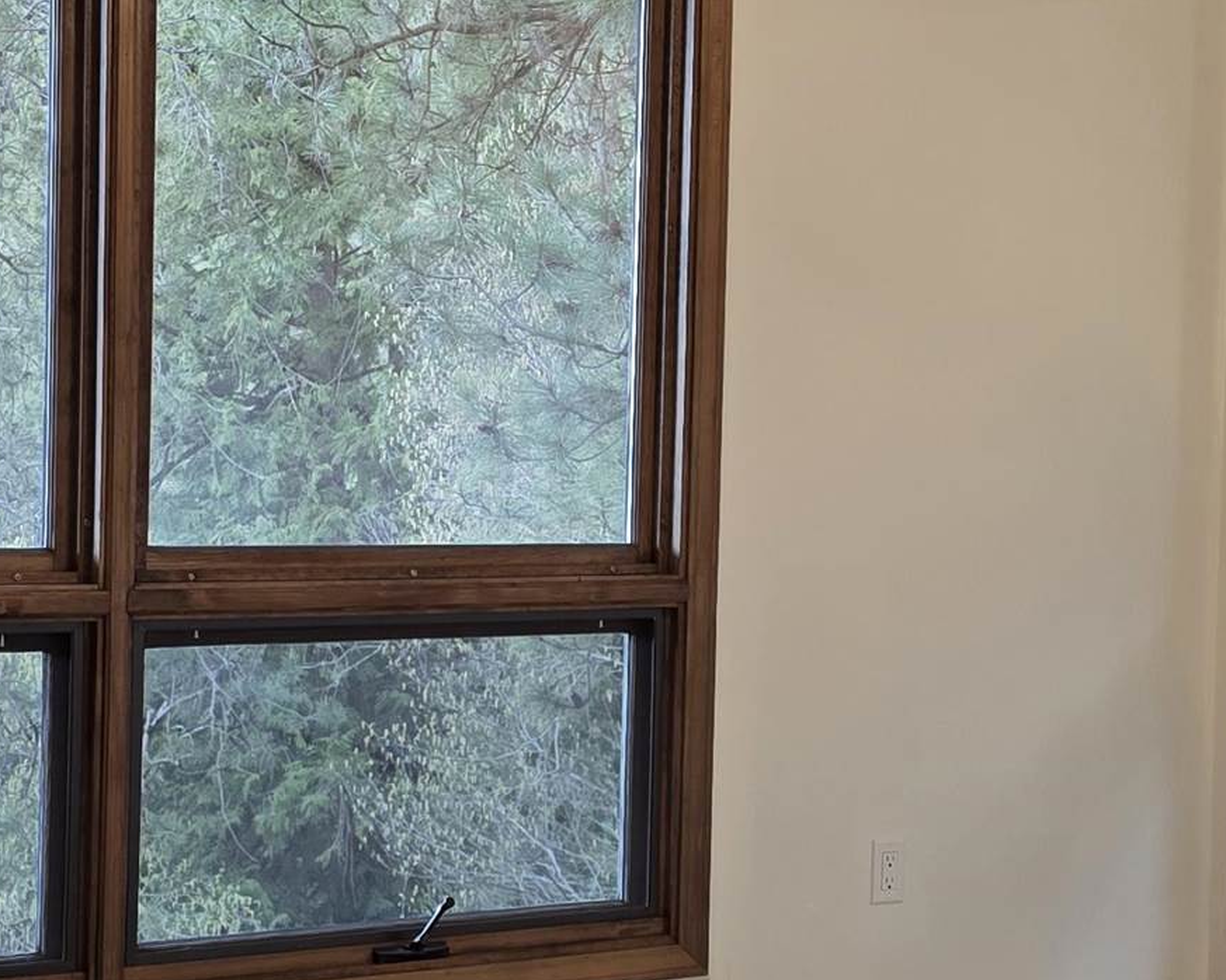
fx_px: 2866
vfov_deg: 19.4
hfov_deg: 24.1
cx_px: 678
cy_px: 491
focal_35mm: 79
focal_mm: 6.3
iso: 125
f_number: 1.7
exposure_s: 1/120
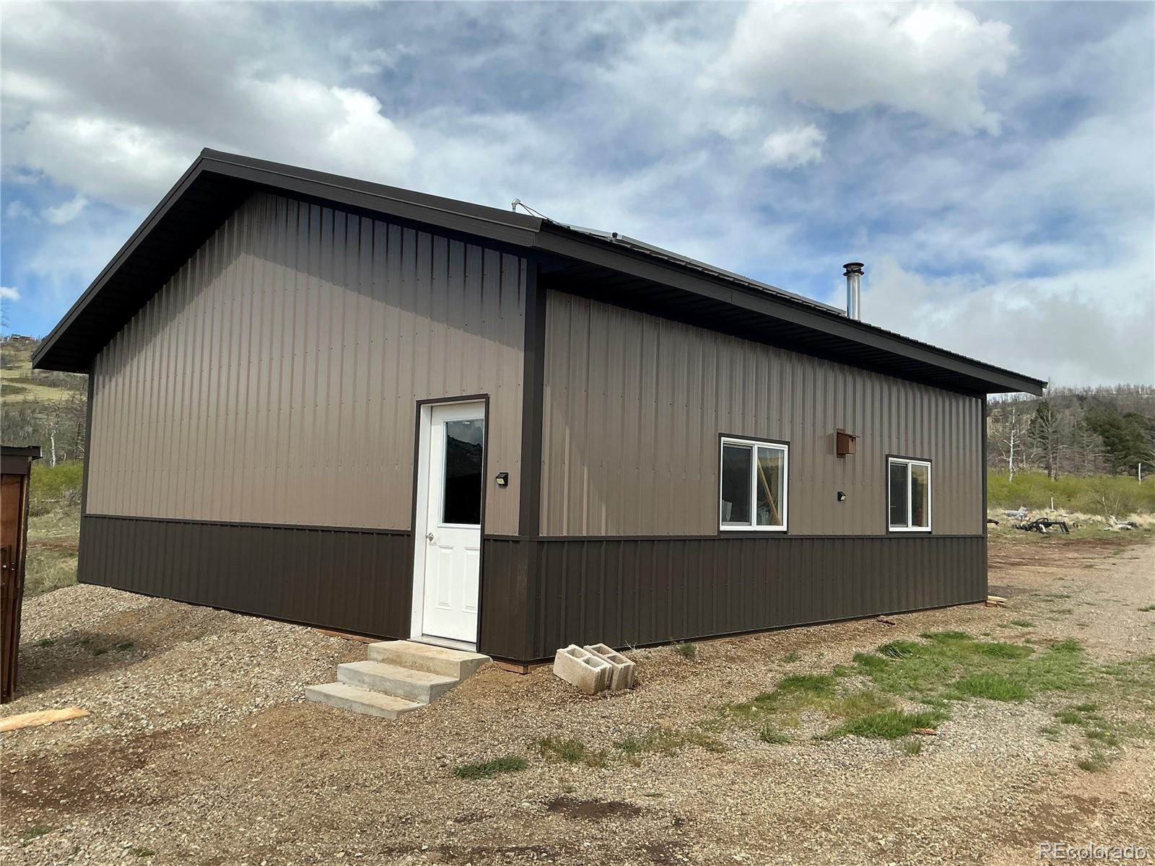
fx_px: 934
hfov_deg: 63.4
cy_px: 433
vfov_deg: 49.7
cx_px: 578
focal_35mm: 28
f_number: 1.8
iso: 25
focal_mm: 3
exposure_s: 1/1730
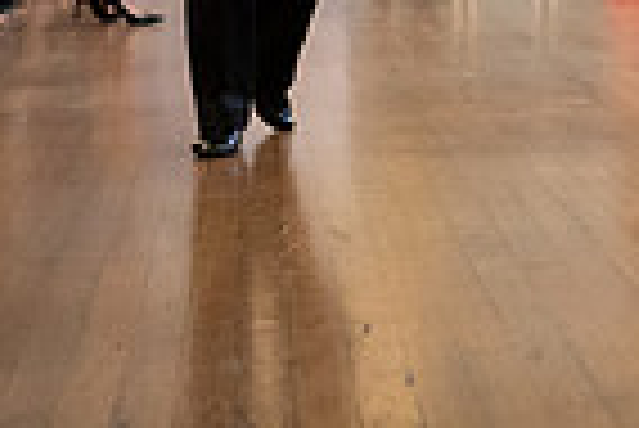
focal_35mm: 143
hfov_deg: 13.0
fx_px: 2541
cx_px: 1152
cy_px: -318
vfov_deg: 9.2
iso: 6400
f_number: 2
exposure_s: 1/500
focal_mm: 35
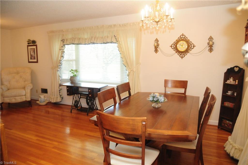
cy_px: 82
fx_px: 299
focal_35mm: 44
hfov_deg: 45.0
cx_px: 124
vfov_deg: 30.7
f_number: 3.2
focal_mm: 29
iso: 1250
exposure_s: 1/250
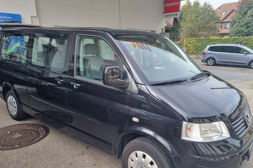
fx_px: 197
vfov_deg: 46.3
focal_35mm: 28
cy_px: 96
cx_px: 125
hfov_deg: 65.5
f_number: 1.8
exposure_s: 1/498
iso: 50
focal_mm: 5.4
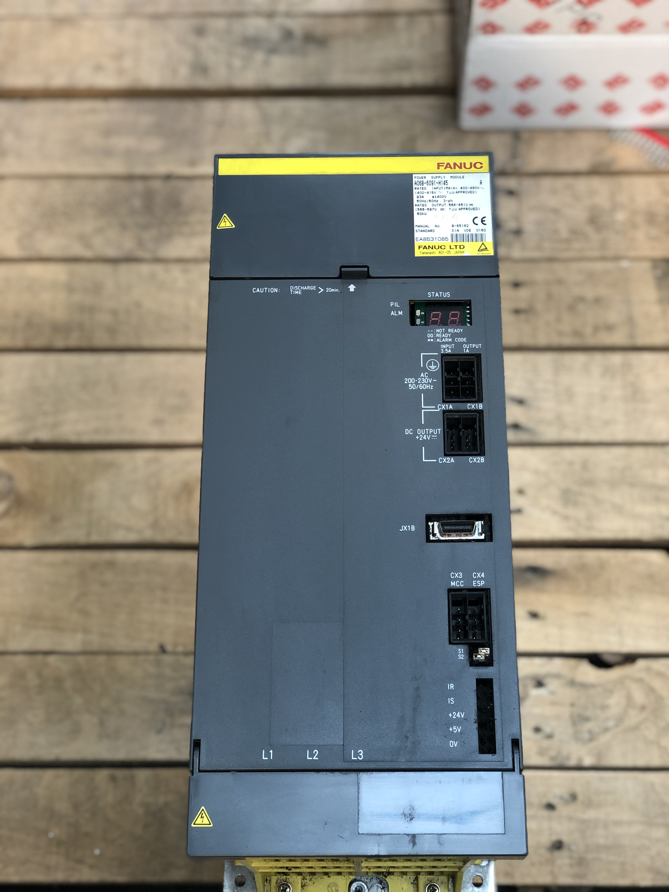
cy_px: 446
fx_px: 1340
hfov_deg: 28.0
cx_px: 334
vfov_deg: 36.8
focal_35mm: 52
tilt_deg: -67.7
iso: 50
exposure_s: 1/60
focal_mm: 6
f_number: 2.4
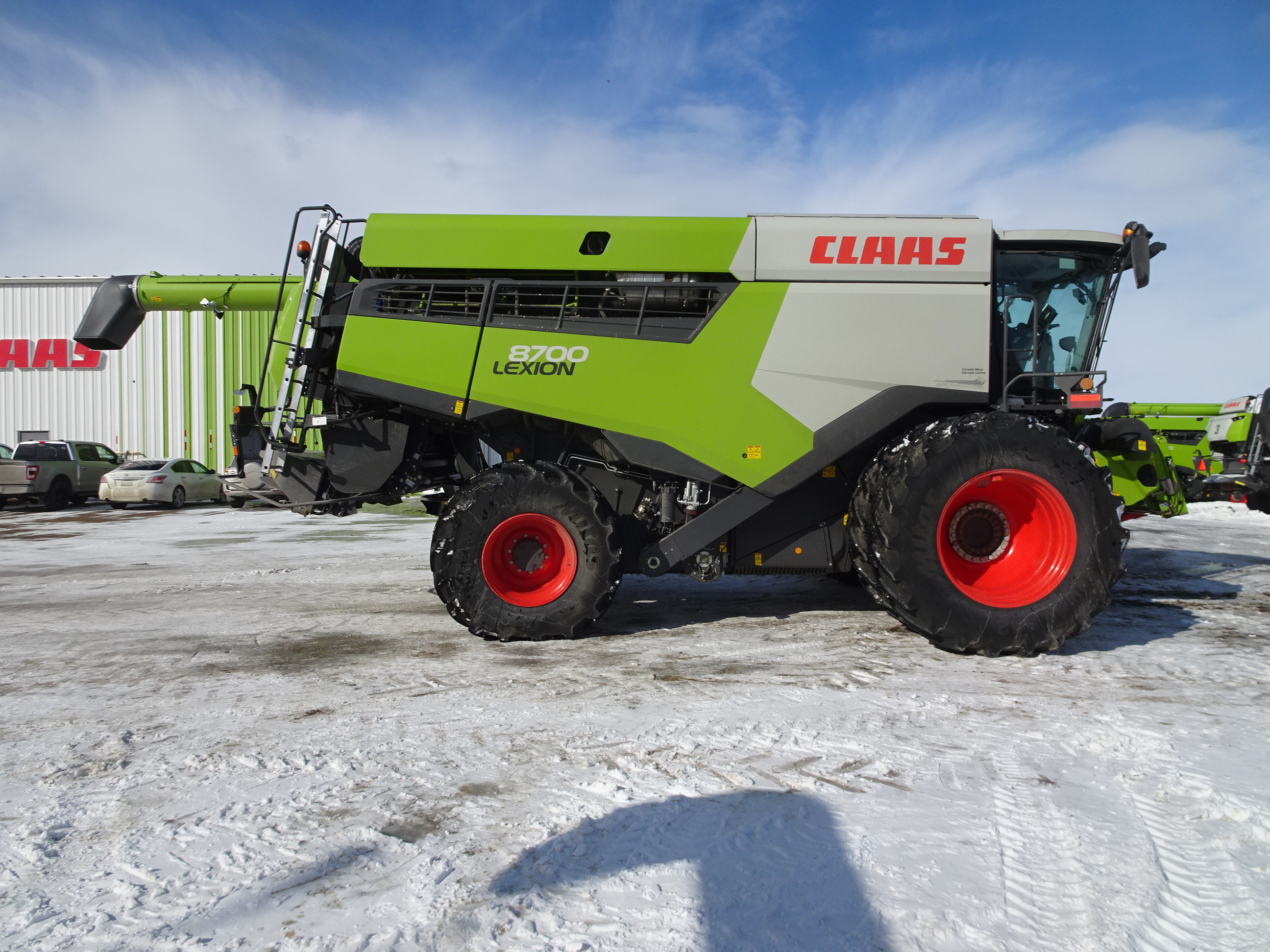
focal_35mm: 24
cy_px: 476
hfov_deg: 71.6
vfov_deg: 56.8
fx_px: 881
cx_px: 635
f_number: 3.5
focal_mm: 4.1
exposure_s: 1/2000
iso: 80
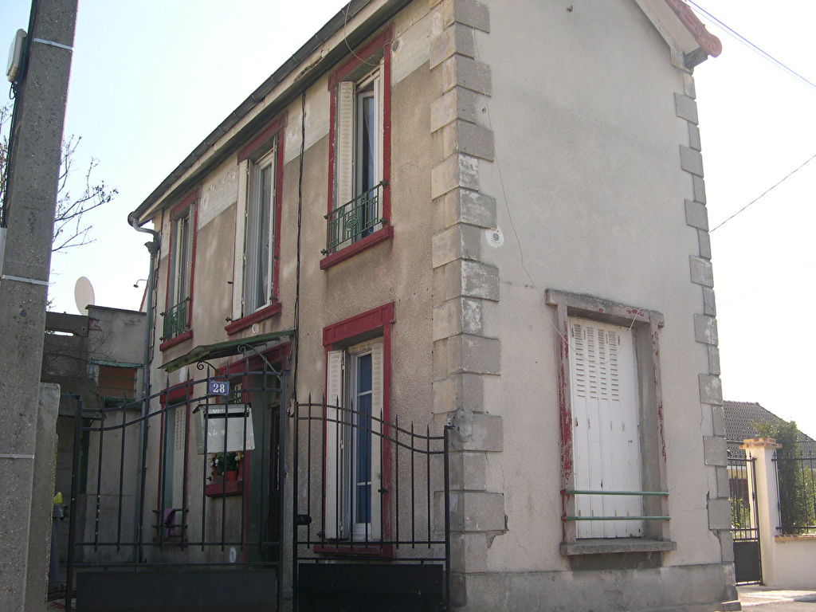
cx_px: 408
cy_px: 306
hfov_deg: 49.0
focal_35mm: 38
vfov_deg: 37.7
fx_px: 896
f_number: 2.8
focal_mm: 8
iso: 100
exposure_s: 1/597
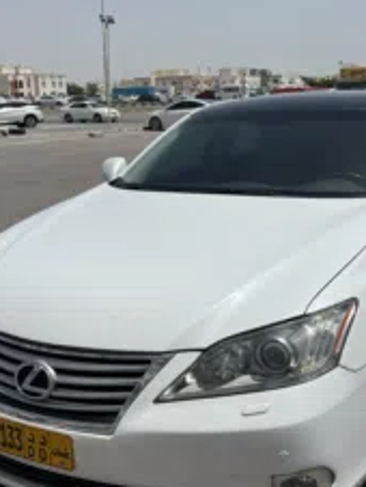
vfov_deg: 41.2
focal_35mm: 46
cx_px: 209
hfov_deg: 31.5
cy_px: 267
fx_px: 647
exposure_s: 1/9901
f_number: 1.6
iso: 50
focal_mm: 5.1
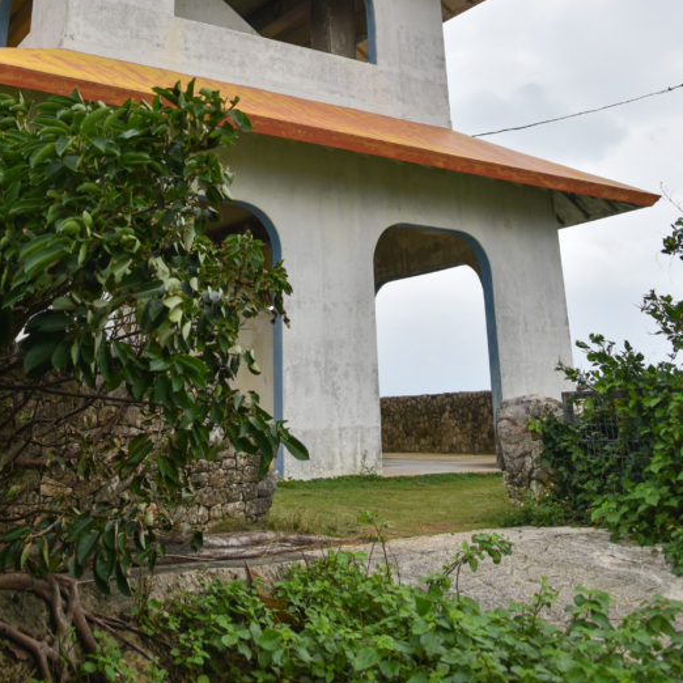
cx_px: 281
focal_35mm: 40
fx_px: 893
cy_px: 72
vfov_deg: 39.0
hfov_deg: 41.7
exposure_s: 1/800
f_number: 4
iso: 100
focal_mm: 24
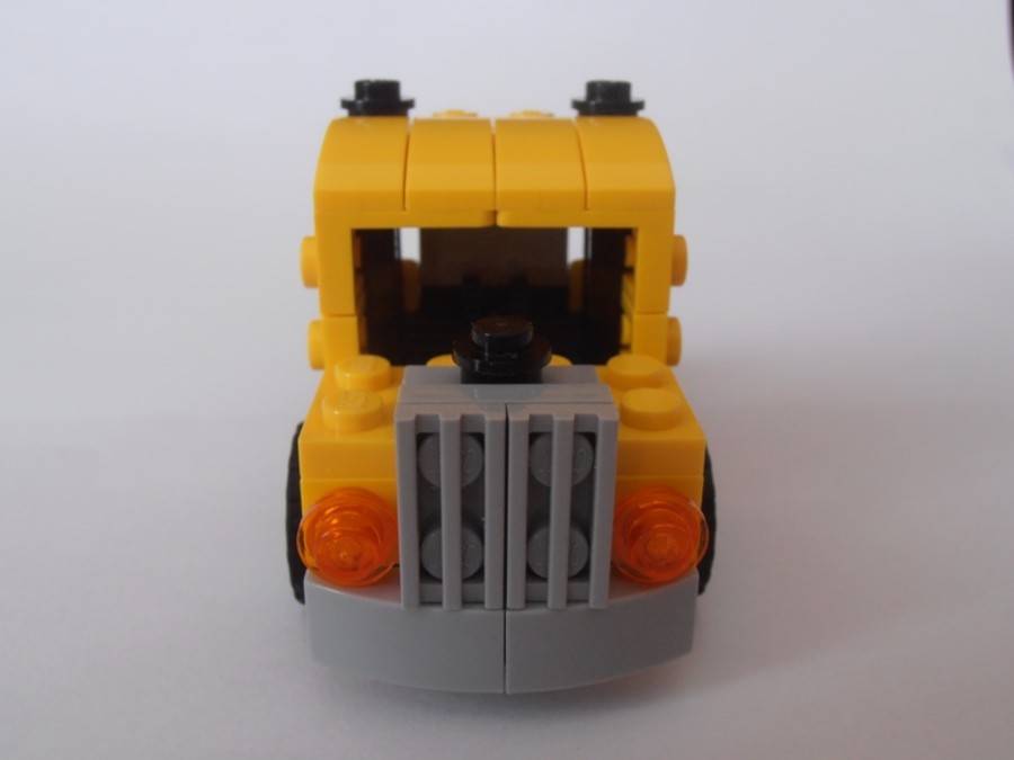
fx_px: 1084
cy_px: 380
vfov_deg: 38.7
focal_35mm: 37
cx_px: 507
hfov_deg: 50.1
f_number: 3.9
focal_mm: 6.61
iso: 125
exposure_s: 1/13
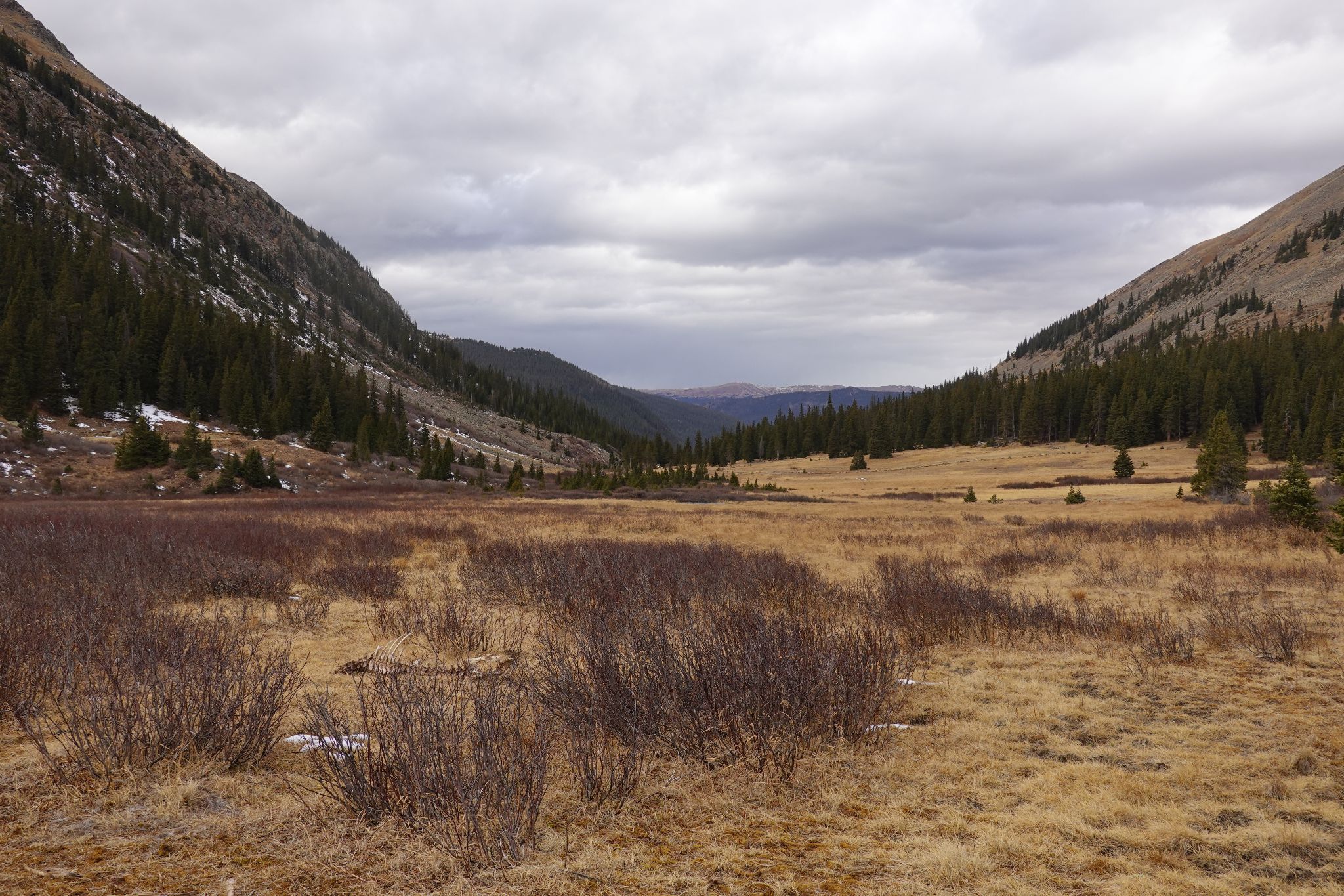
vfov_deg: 42.3
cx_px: 672
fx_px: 1157
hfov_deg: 60.3
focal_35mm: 31
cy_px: 448
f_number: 5.6
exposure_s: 1/200
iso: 100
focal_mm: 11.52
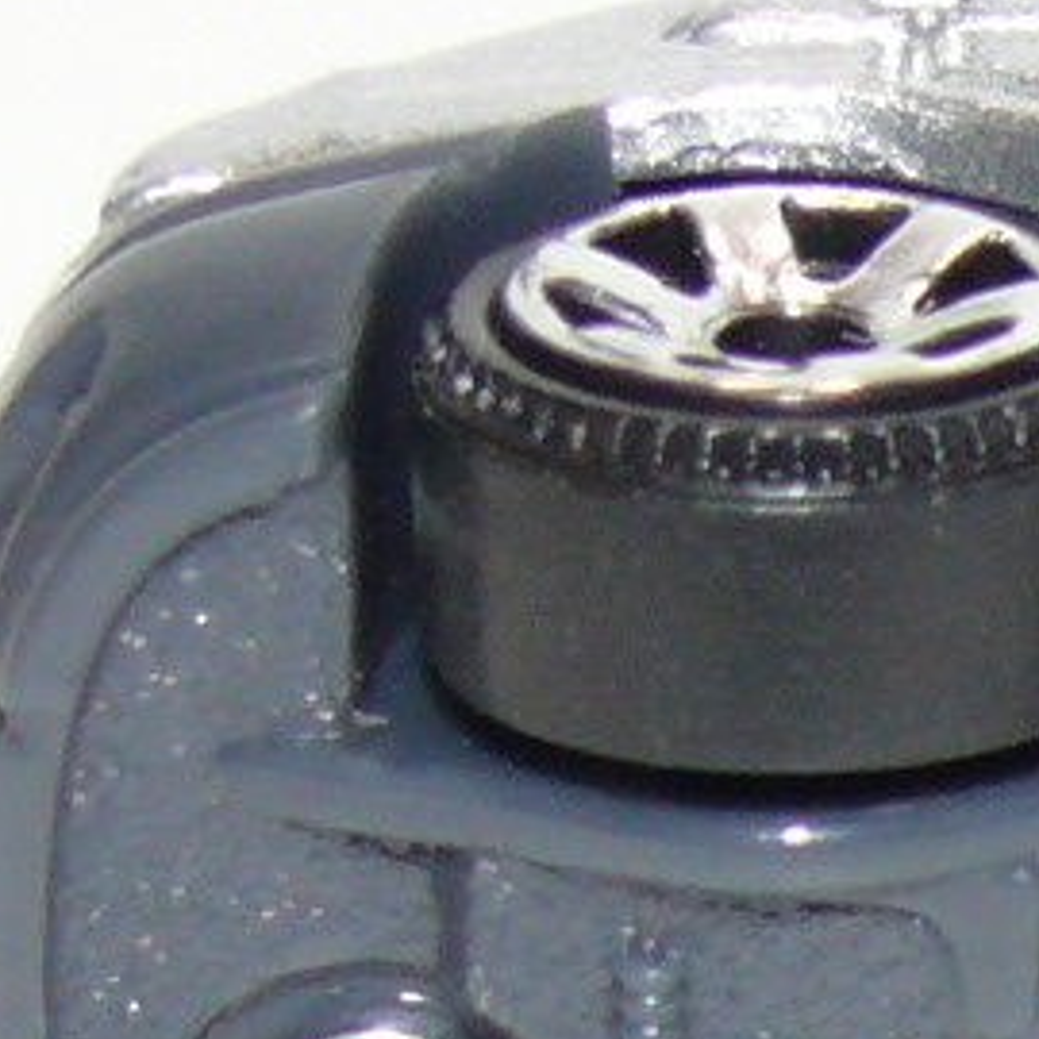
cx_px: 2459
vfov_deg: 3.4
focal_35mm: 508
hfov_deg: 3.4
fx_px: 17251
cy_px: 720
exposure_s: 1/30
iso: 100
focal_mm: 13.1
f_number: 4
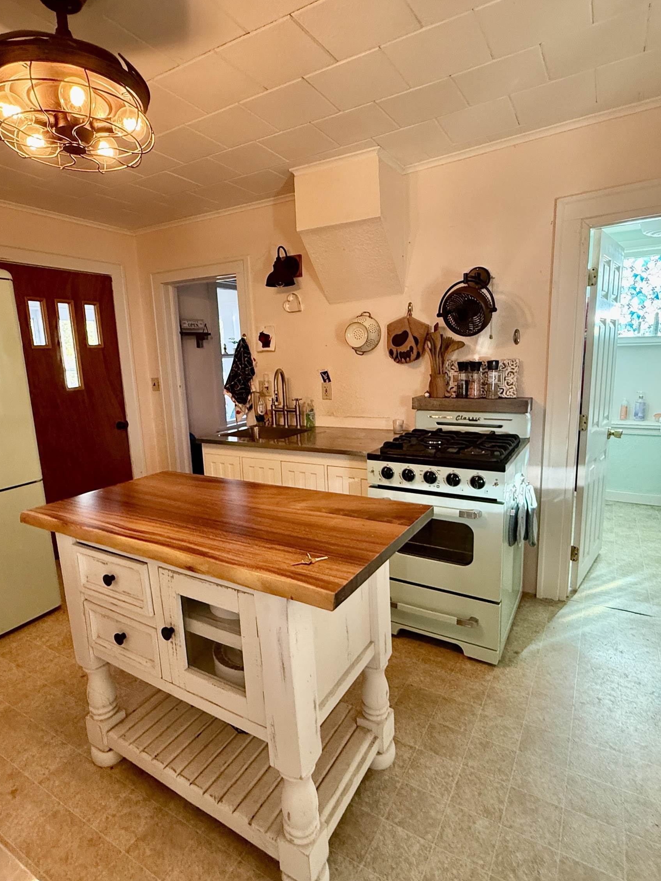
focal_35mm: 19
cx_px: 312
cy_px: 440
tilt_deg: -10.0
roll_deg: +2.8
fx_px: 484
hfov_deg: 68.6
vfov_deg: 84.7
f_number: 2.2
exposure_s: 1/120
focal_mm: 2.22
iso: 500
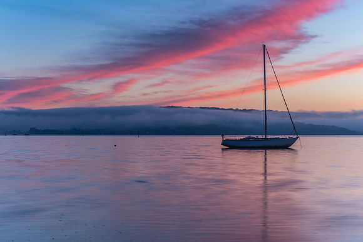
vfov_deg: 18.0
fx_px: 763
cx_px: 182
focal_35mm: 76
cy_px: 121
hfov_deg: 26.8
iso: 50
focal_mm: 50
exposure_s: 4
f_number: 9
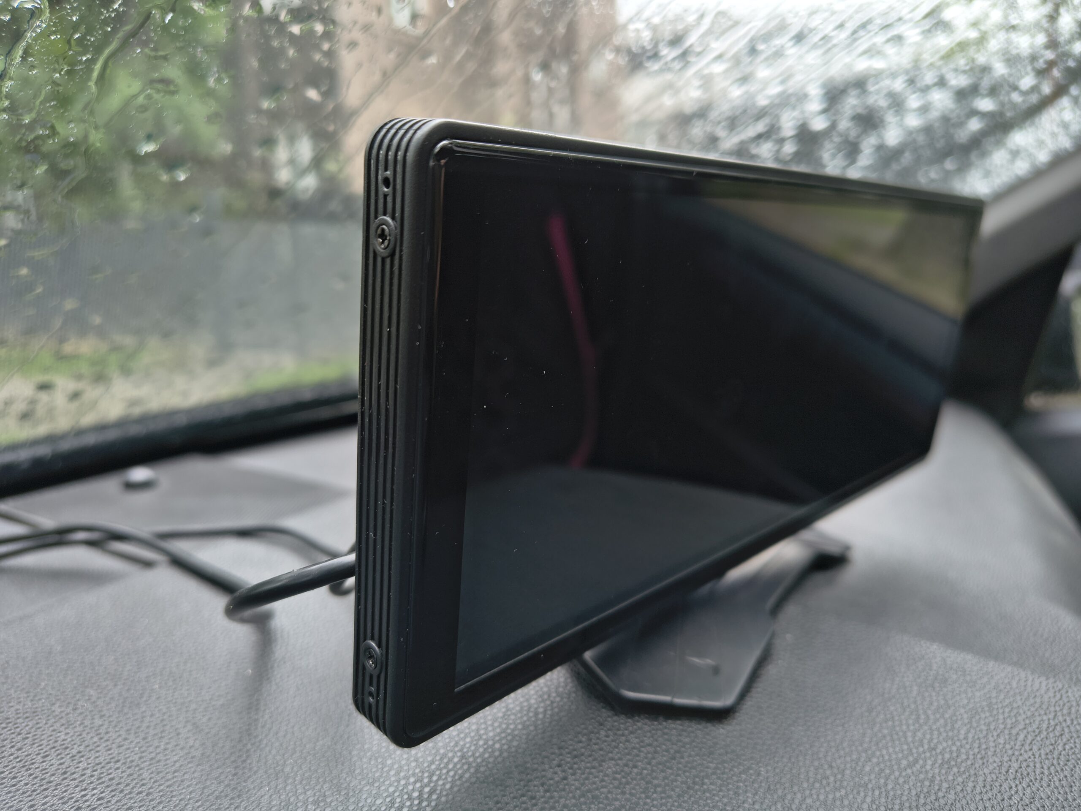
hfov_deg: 71.6
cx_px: 540
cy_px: 406
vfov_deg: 56.8
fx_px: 749
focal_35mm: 24
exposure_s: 1/112
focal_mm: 5.56
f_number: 1.8
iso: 100
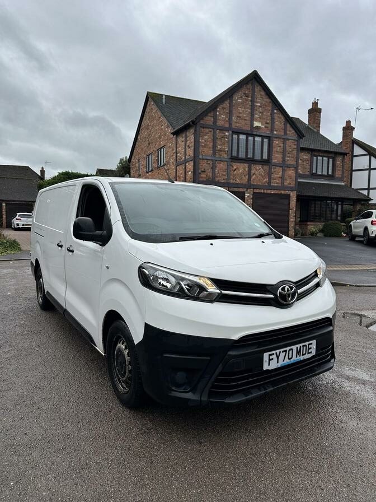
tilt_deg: -5.1
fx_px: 348
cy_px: 251
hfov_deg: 56.8
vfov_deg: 71.6
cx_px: 188
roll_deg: +0.7
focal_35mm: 24
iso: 80
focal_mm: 6.86
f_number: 1.78
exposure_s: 1/1040
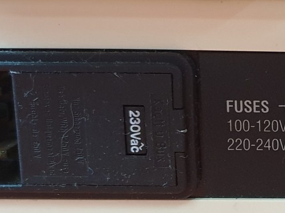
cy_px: 161
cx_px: 343
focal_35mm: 99
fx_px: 815
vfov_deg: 14.9
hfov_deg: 18.8
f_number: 1.5
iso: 320
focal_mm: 4.3
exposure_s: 1/33
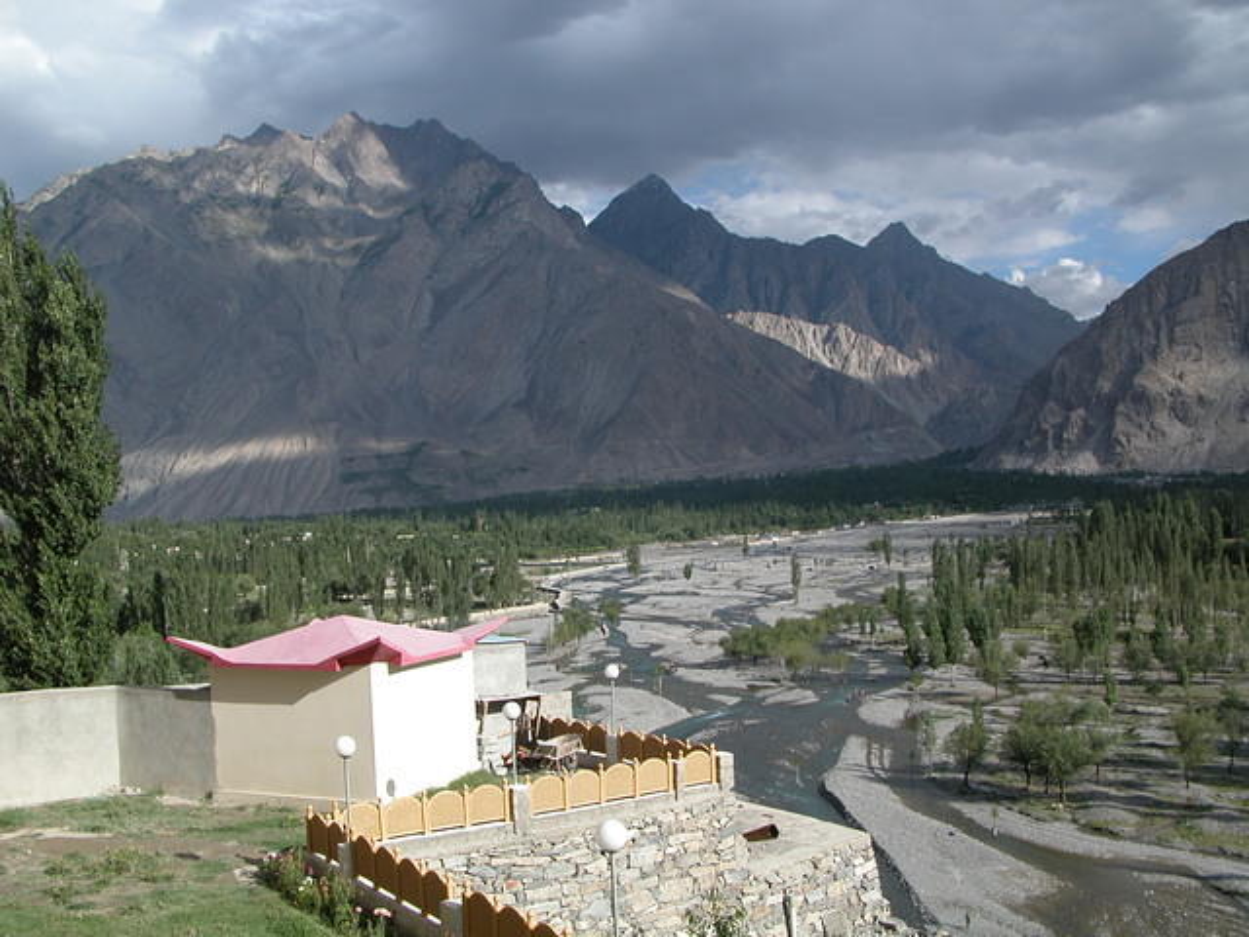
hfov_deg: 52.6
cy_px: 468
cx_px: 624
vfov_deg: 40.7
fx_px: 1263
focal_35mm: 35
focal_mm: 8.9
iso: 100
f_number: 6.3
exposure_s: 1/313
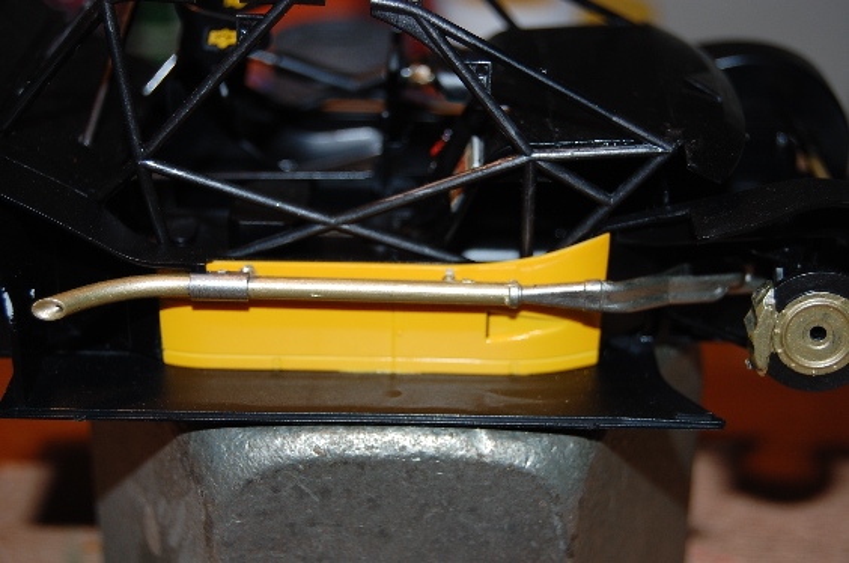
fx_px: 1766
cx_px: 424
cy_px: 282
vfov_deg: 18.1
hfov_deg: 27.0
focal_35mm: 75
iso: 200
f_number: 5.6
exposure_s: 1/125
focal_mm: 50
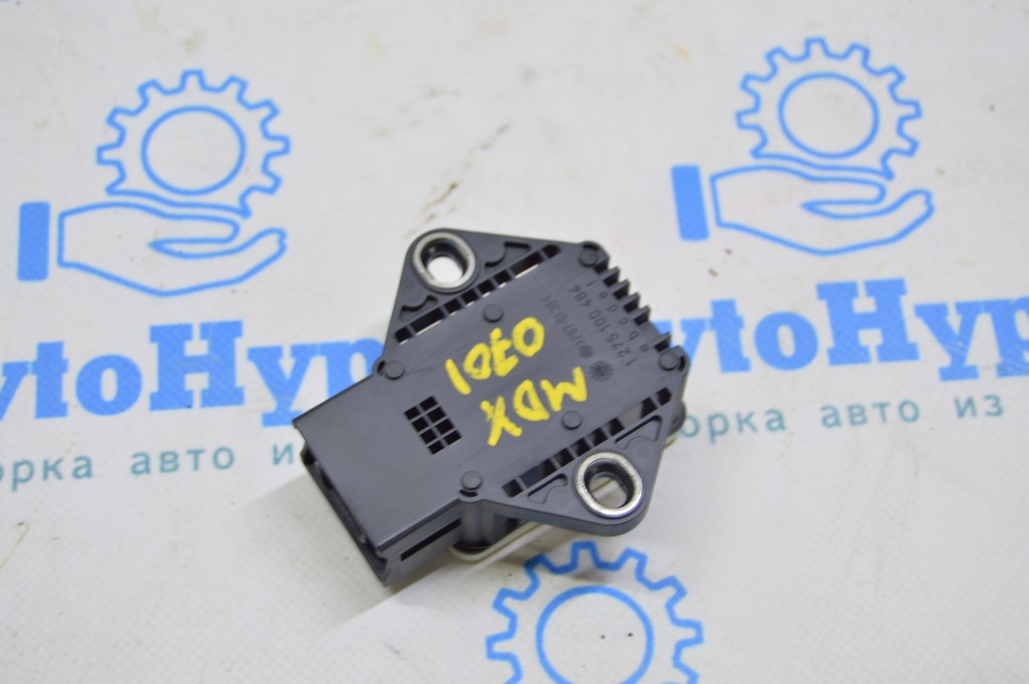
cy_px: 342
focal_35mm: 63
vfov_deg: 21.5
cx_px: 514
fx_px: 1799
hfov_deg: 31.9
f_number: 5.6
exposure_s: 1/20
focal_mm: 42
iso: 400
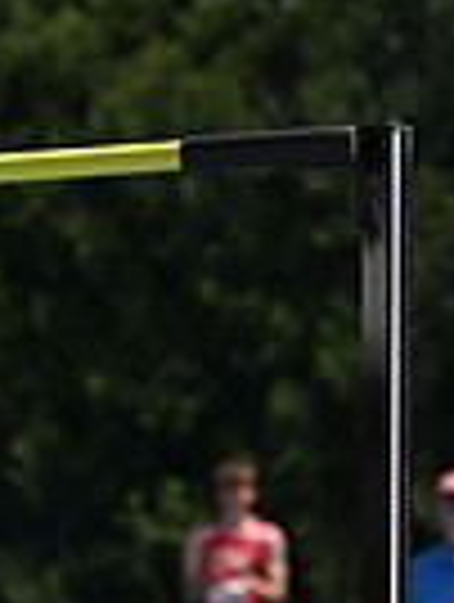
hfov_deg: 3.7
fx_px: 6955
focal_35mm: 399
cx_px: -832
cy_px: 385
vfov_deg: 5.0
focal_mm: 96
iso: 200
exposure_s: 1/2500
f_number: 4.5
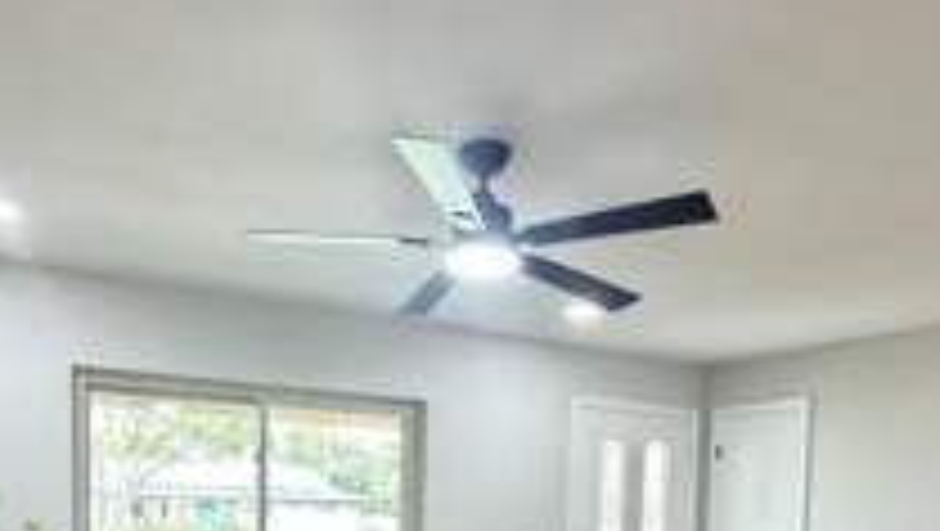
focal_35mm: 35
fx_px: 873
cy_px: 572
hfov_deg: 56.6
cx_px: 463
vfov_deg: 30.5
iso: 640
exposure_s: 1/60
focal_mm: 2.22
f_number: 2.2
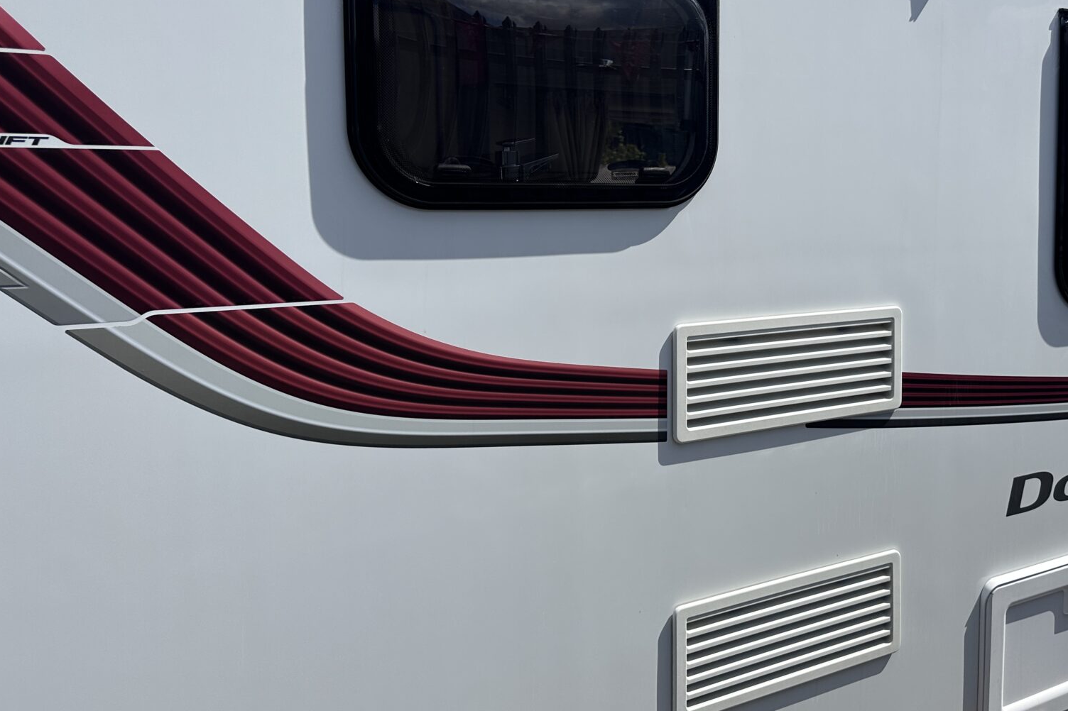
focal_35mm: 34
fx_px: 1008
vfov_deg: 38.6
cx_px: 684
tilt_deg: -3.8
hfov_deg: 55.0
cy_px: 257
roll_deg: -0.1
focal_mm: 6.86
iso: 80
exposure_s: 1/7042
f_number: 1.78
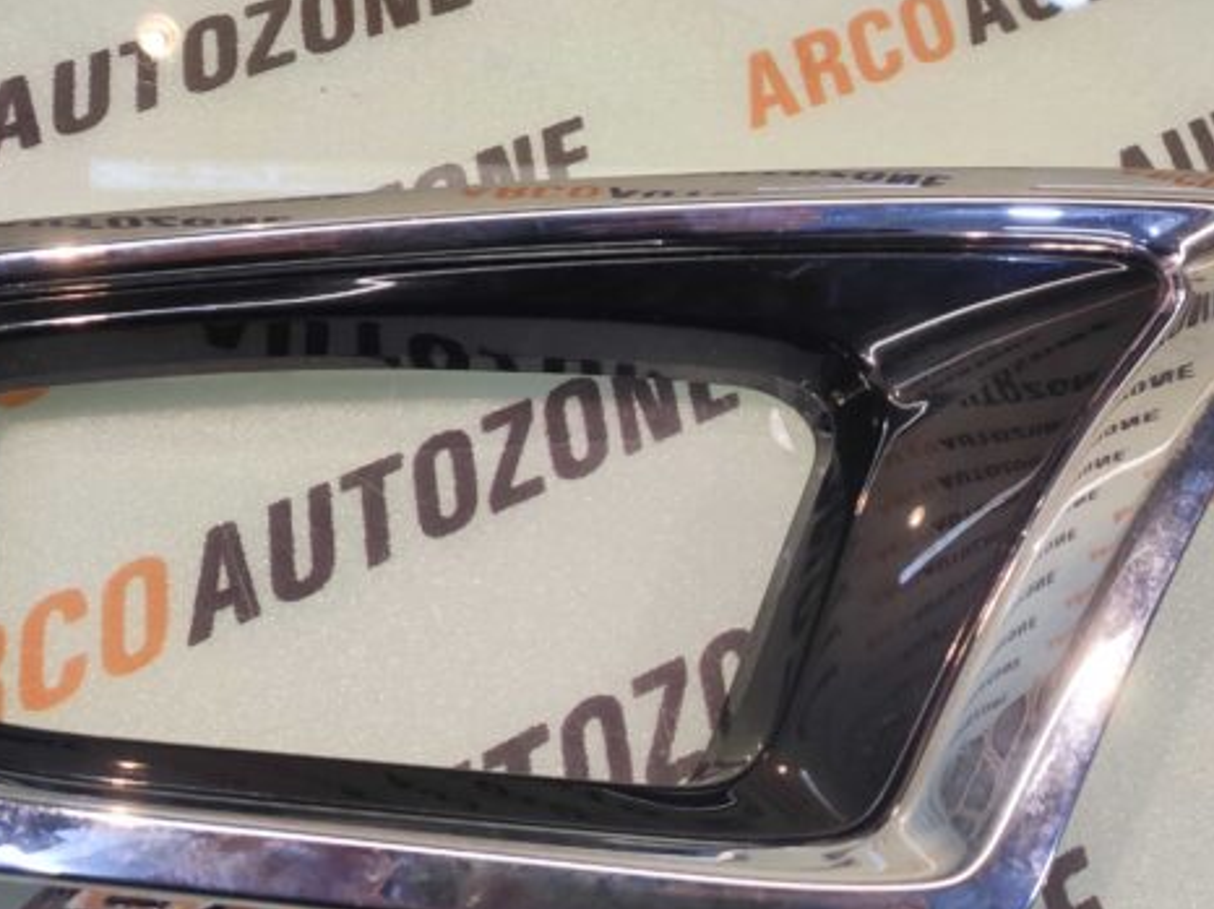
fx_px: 981
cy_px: 478
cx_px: 508
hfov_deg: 63.1
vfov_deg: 49.7
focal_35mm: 28
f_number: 1.79
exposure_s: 1/33
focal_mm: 4.74
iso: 123
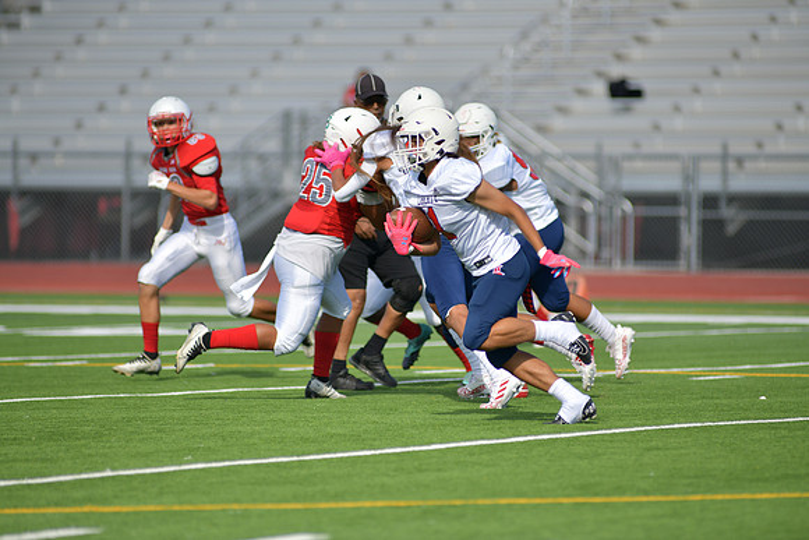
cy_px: 270
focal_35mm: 300
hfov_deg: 6.9
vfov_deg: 4.6
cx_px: 404
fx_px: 6743
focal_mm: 300
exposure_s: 1/2000
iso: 110
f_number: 3.5
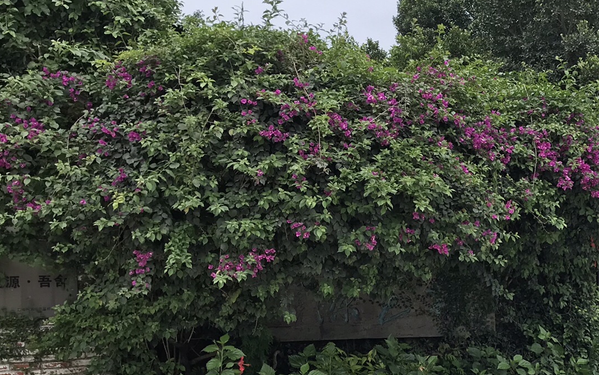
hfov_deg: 35.4
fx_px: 898
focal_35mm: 55
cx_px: 497
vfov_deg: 23.1
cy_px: 319
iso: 20
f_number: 1.8
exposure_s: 1/1916
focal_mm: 3.99
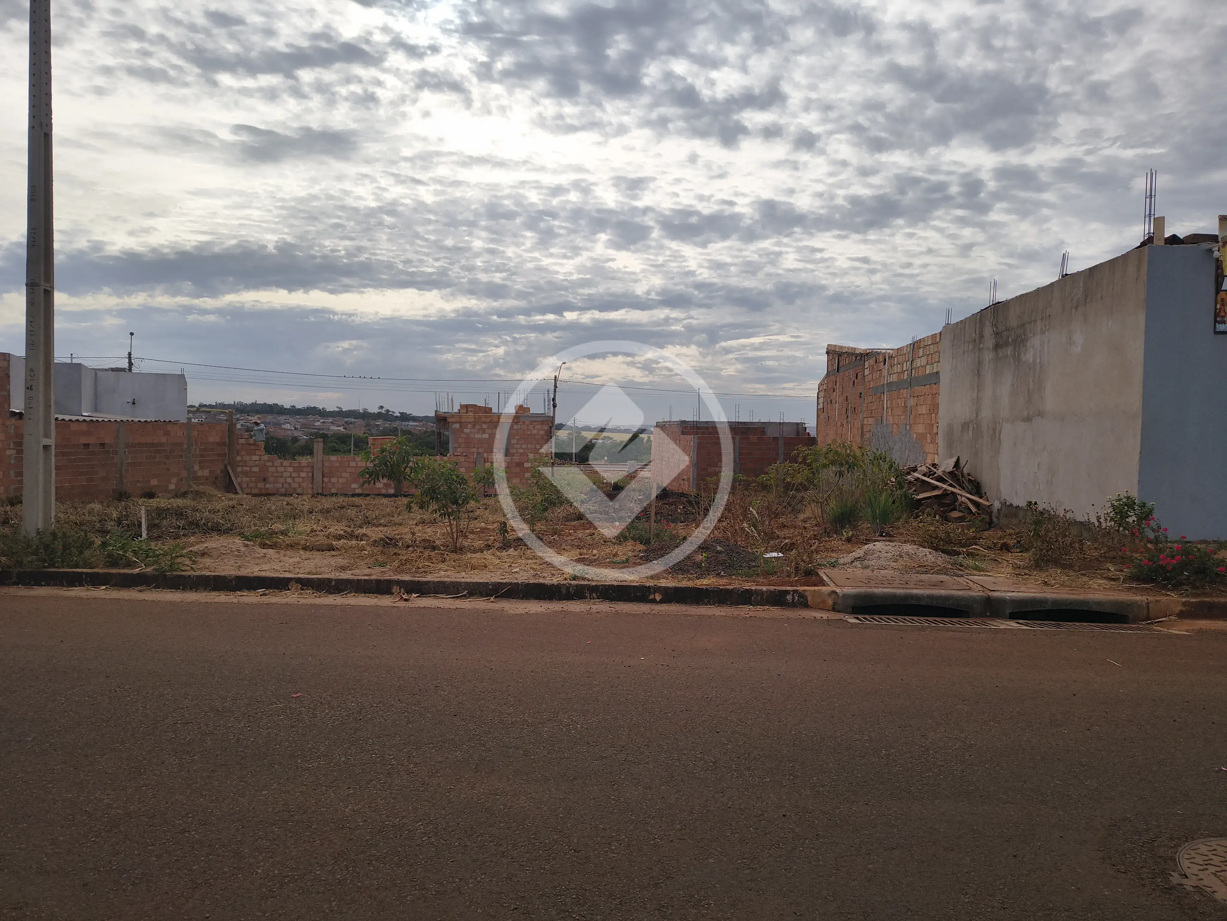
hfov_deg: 71.6
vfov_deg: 56.8
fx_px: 851
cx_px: 614
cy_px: 460
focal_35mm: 24
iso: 100
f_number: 1.8
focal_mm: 5.56
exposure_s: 1/2933
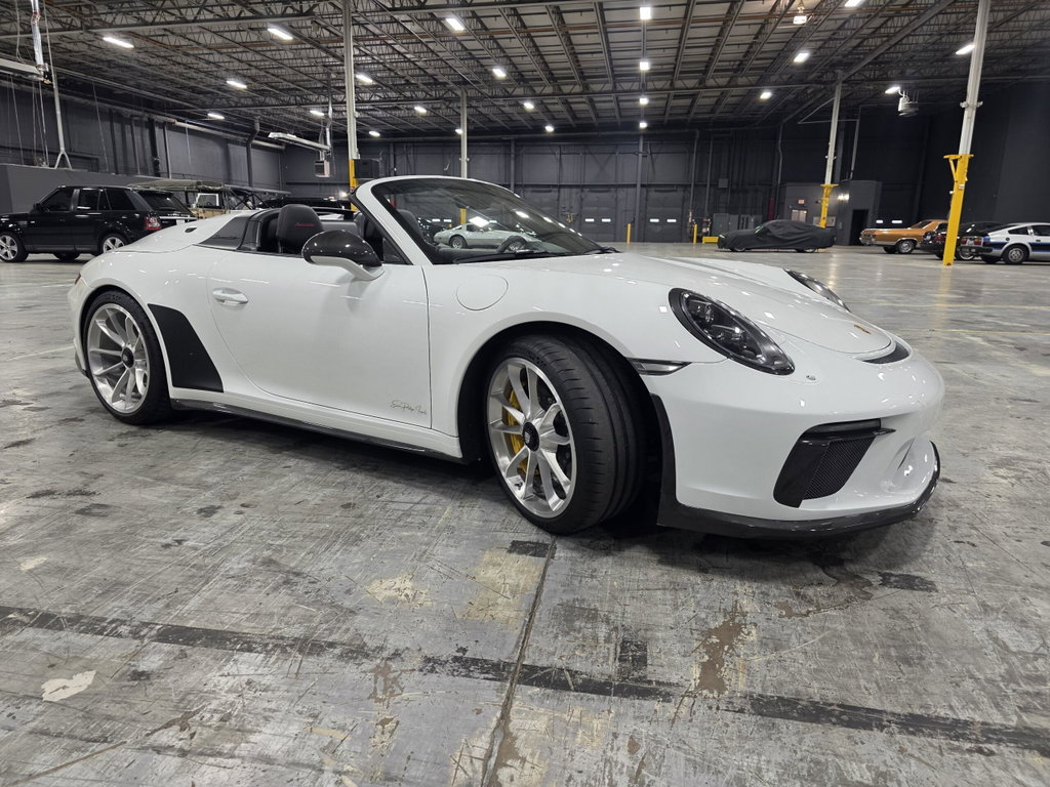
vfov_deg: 58.9
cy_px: 394
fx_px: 698
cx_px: 525
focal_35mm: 23
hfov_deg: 73.9
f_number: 1.7
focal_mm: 6.3
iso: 250
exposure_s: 1/120
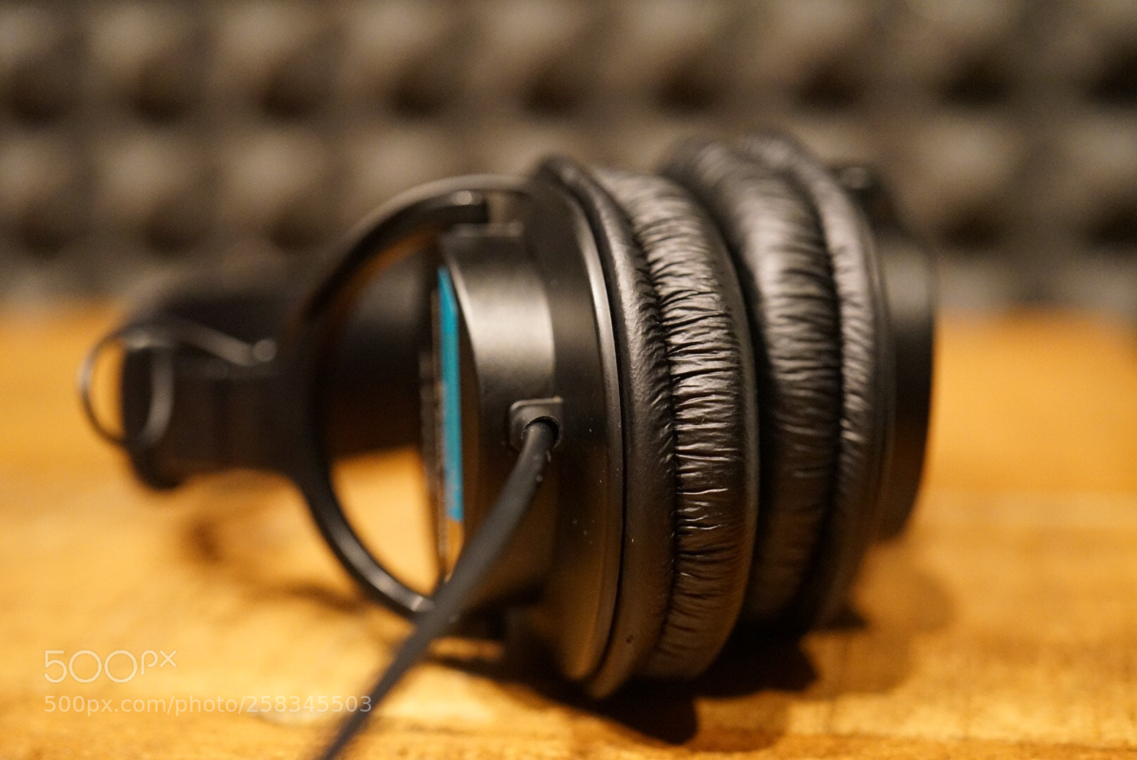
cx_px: 568
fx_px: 1580
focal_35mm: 50
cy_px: 380
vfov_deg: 27.0
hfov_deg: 39.6
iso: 6400
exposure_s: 1/60
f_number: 3.2
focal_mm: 50
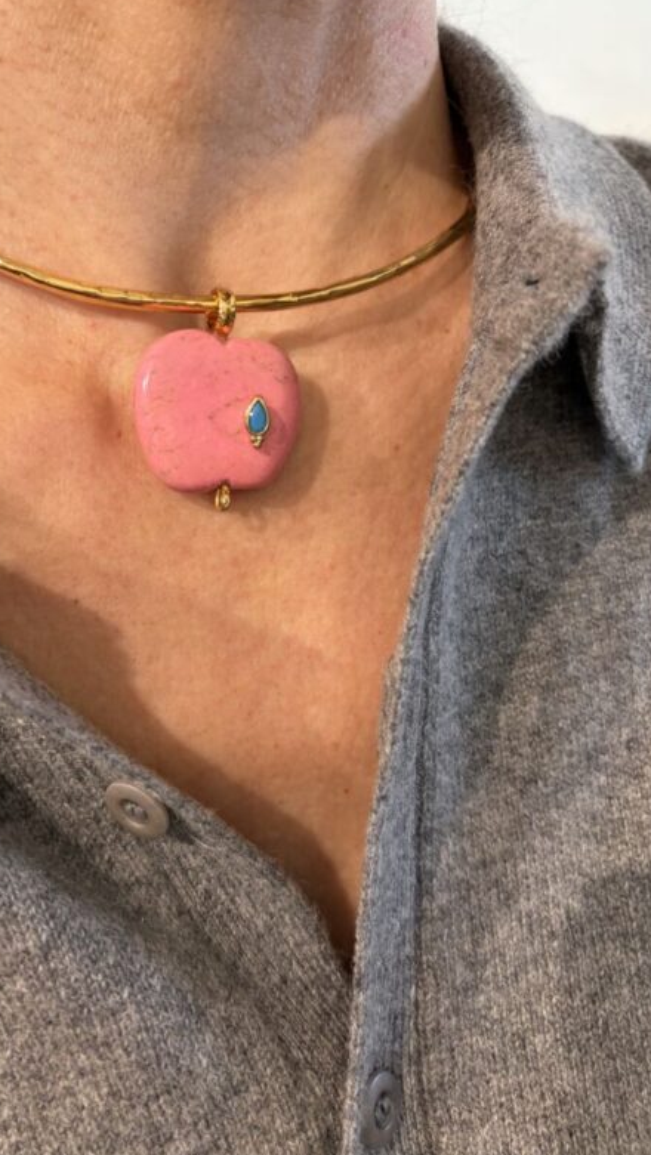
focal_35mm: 29
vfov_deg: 66.0
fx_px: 889
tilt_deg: -9.0
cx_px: 231
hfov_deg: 39.9
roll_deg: +3.5
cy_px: 574
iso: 160
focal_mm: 5.96
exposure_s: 1/50
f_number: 1.6
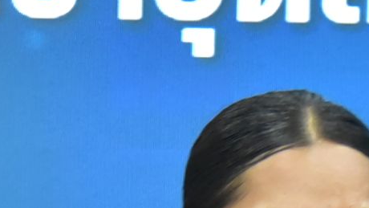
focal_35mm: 598
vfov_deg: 2.0
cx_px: 754
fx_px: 5852
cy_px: 665
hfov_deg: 3.6
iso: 4000
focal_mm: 105
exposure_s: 1/200
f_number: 5.6
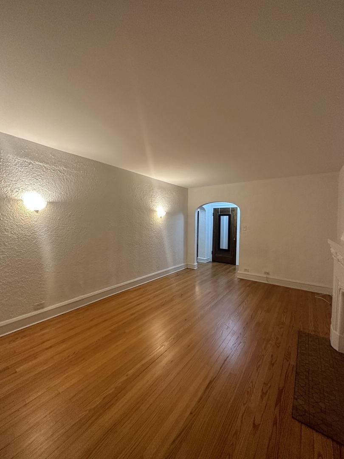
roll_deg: -0.1
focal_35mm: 14
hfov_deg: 85.7
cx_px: 172
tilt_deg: +0.0
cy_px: 230
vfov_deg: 102.1
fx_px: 186
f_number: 2.2
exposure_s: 1/60
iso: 320
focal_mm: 2.22
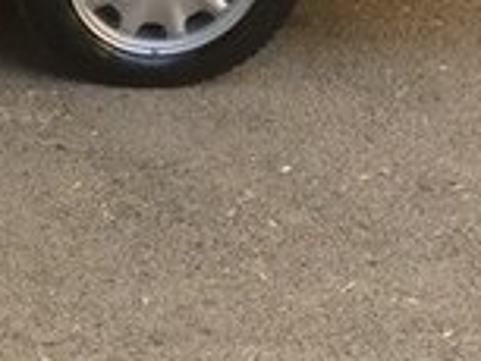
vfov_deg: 11.8
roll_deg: -1.0
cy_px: 71
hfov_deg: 14.1
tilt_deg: -20.0
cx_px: -368
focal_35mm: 125
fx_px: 1738
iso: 50
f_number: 2.2
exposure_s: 1/100
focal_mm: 4.15
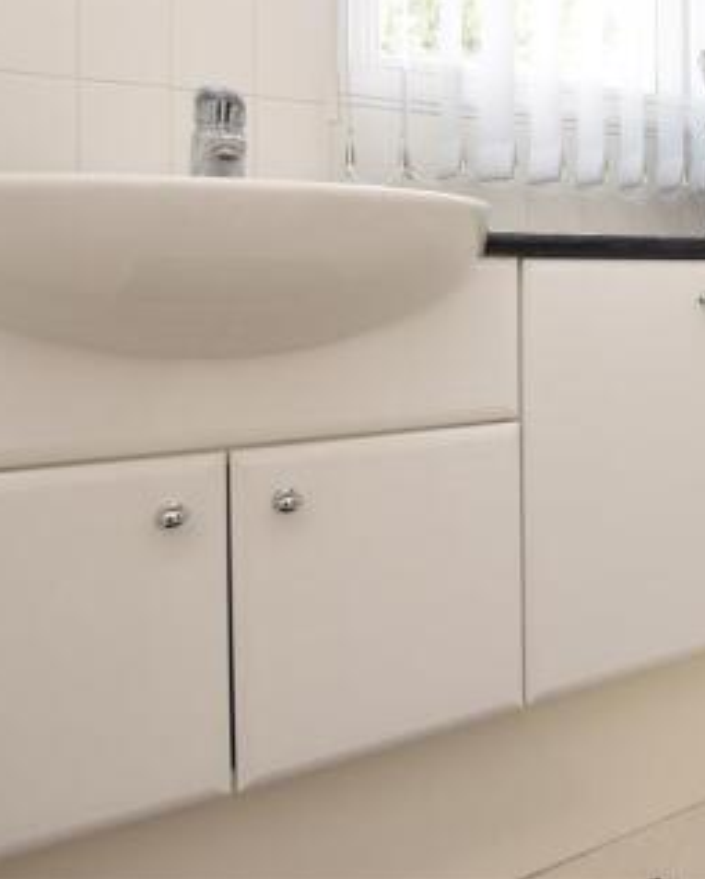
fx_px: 755
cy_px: 278
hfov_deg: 44.3
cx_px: 669
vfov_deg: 58.7
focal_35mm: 29
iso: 250
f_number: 5
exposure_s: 1/60
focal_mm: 10
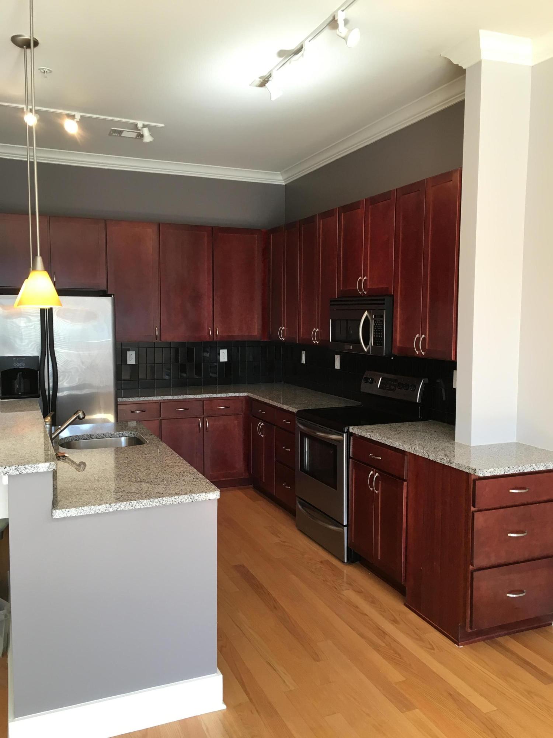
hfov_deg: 48.2
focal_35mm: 29
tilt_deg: -4.4
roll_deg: +0.3
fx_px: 618
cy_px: 369
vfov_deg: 61.7
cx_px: 276
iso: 32
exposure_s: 1/30
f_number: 2.2
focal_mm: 4.15
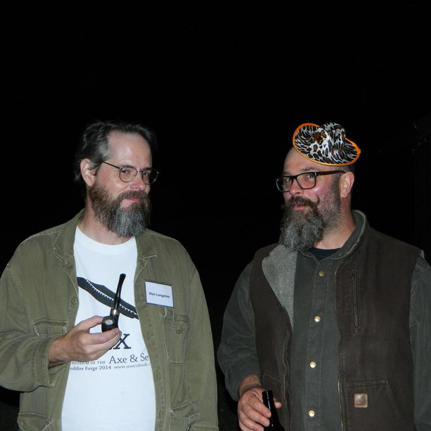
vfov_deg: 30.6
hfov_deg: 30.5
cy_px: 214
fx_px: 789
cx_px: 234
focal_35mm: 56
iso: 200
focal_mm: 8.4
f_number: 3.6
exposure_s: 1/30
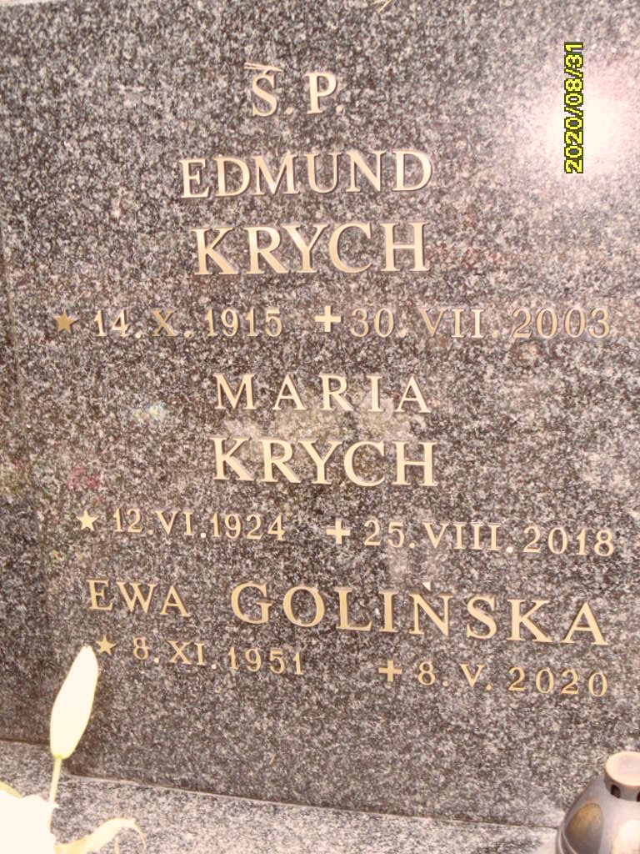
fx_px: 986
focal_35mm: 40
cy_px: 427
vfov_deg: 46.8
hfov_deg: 36.0
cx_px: 320
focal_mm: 6.5
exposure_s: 1/45
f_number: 3.6
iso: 200
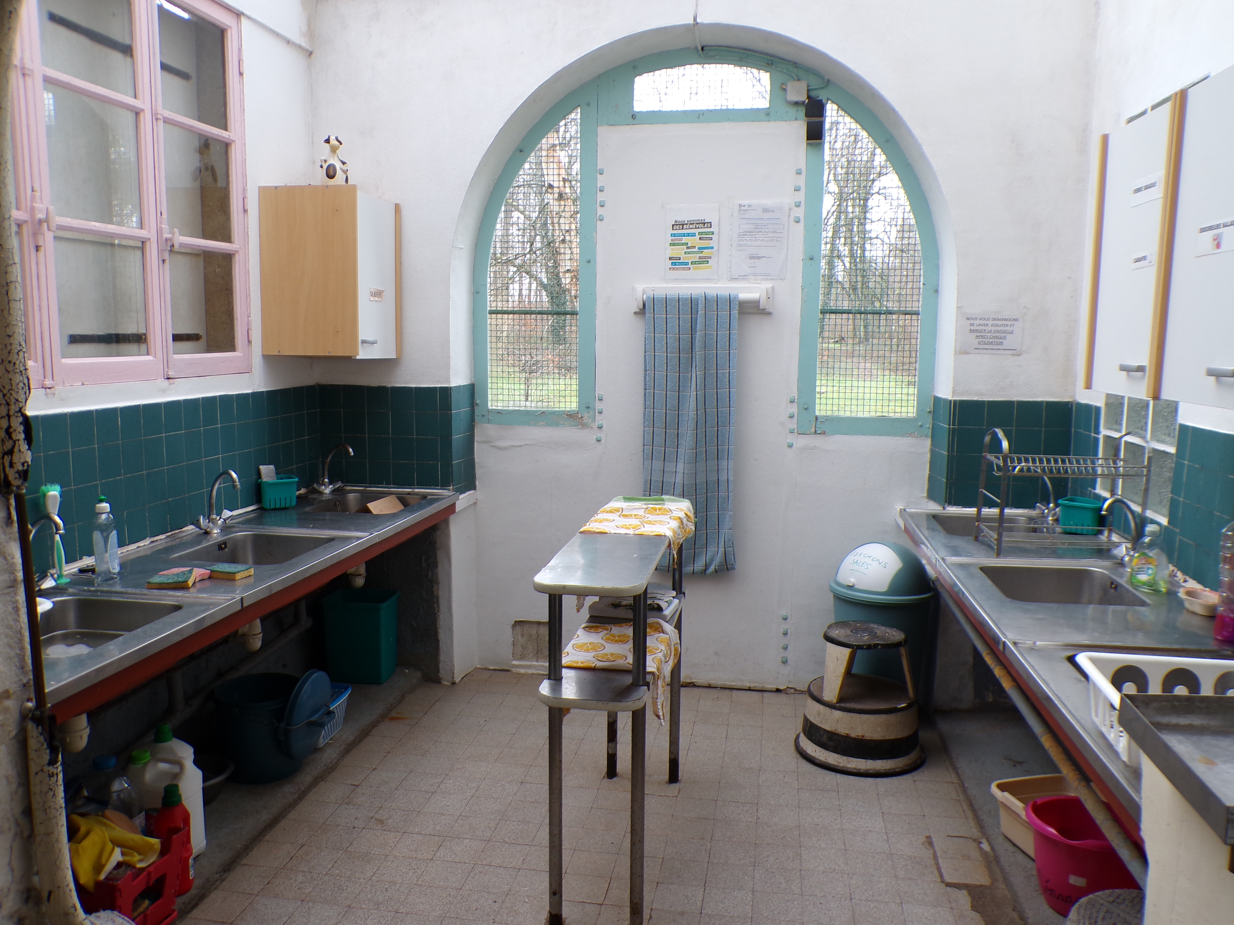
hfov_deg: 63.4
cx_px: 617
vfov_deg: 49.7
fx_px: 998
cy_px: 462
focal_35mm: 28
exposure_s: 1/50
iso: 100
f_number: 3.1
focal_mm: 5
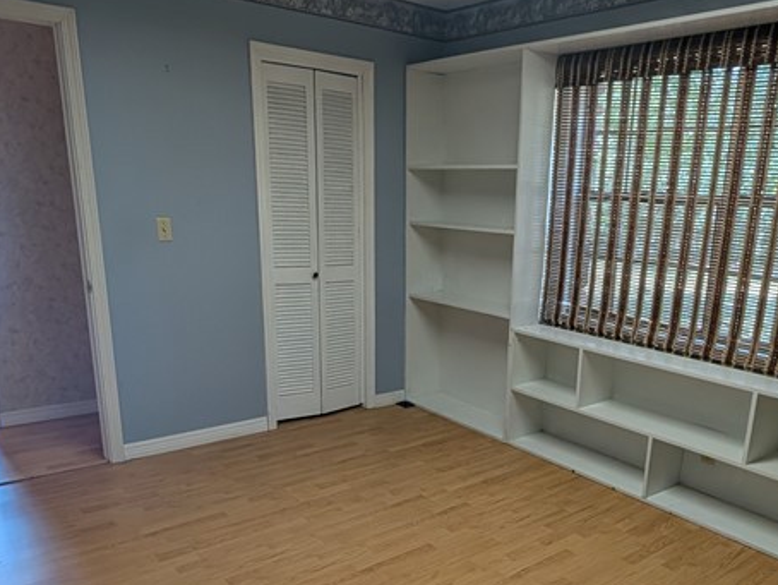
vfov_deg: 50.5
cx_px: 472
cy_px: 388
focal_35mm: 27
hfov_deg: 64.6
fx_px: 607
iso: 91
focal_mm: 2.02
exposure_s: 1/60
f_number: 1.7
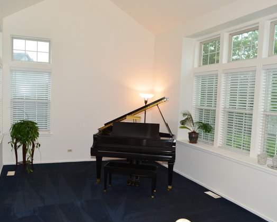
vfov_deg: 47.1
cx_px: 118
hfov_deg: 56.9
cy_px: 112
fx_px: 254
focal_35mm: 31
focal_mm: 18
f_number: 6.7
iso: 800
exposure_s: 1/60
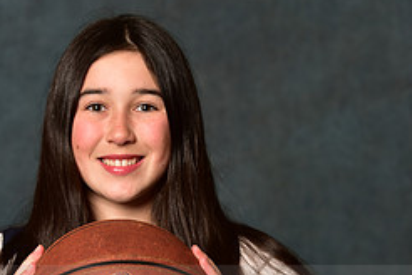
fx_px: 3639
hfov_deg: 6.5
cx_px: 130
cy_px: 288
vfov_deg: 4.3
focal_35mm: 318
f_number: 4.5
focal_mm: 135
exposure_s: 1/200
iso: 200
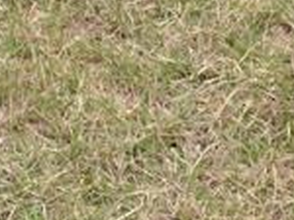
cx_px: 227
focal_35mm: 236
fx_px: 2001
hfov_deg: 8.4
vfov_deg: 6.1
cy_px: -220
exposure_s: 1/200
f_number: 7.1
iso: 200
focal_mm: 24
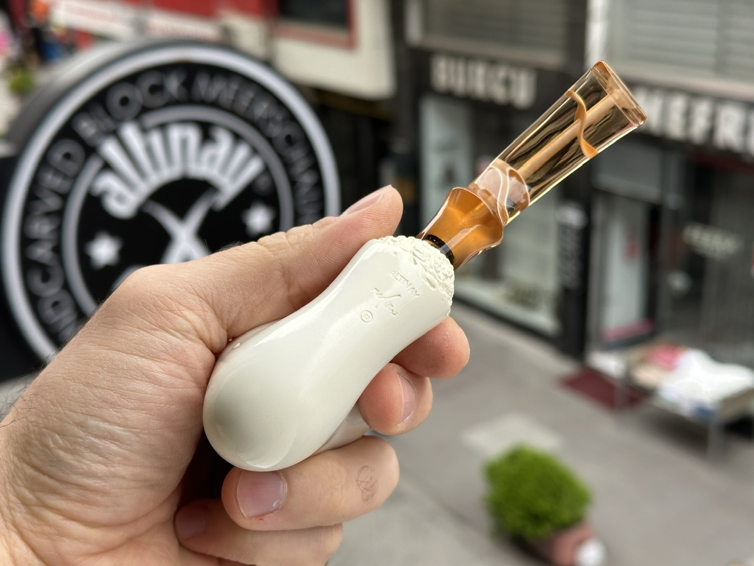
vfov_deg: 30.3
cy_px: 283
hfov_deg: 39.7
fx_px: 1046
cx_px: 377
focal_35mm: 48
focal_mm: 6.86
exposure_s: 1/1120
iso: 64
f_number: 1.78
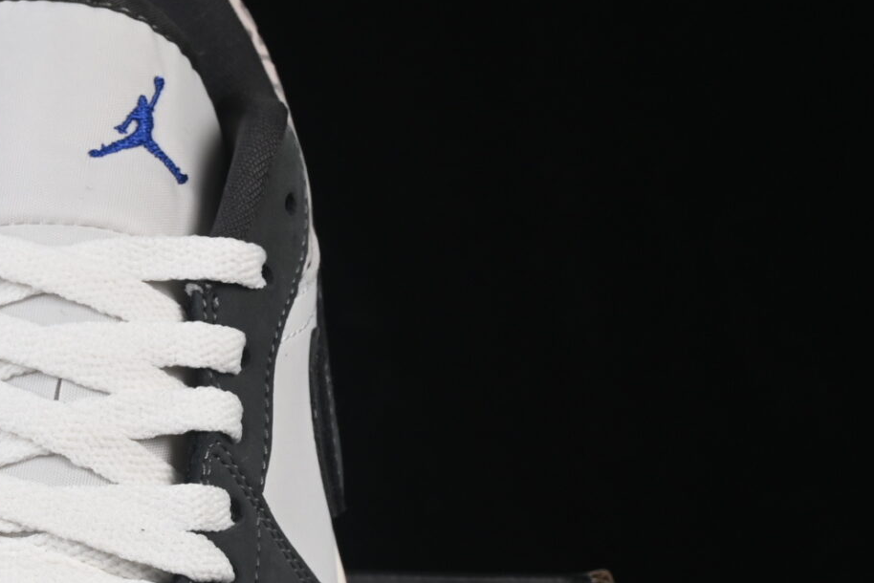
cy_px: 627
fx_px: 5100
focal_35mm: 210
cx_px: -229
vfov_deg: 6.5
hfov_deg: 9.6
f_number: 8
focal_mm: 50
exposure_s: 1/80
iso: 160
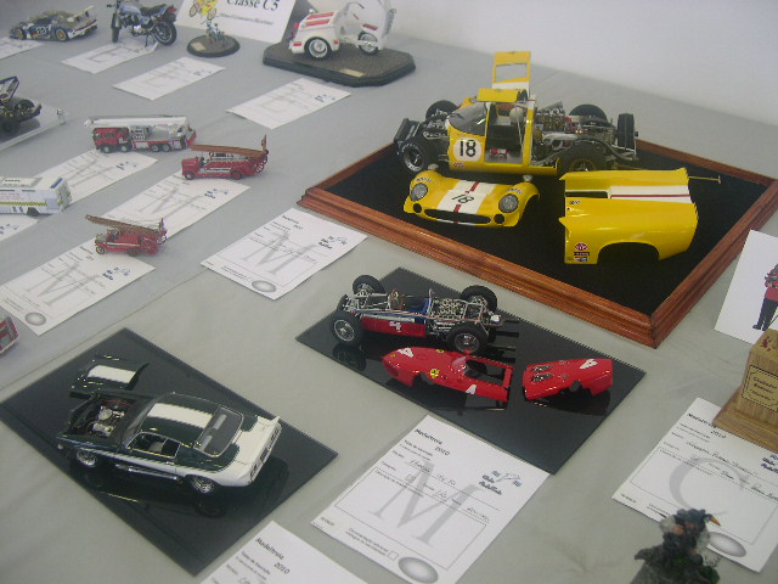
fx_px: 854
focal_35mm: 38
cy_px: 292
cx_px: 389
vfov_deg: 37.7
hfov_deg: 49.0
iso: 100
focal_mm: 8
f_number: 2.8
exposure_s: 1/17.2
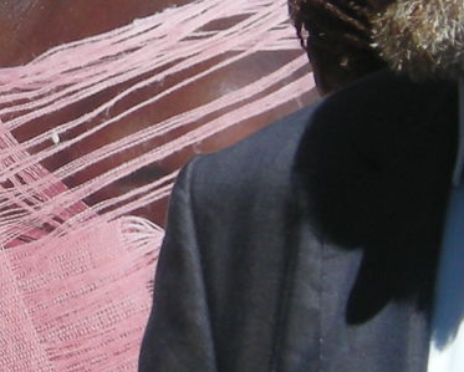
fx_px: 3724
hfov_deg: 7.1
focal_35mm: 271
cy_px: 87
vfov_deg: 5.7
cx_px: 68
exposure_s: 1/602
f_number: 7.1
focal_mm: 8.5
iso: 64
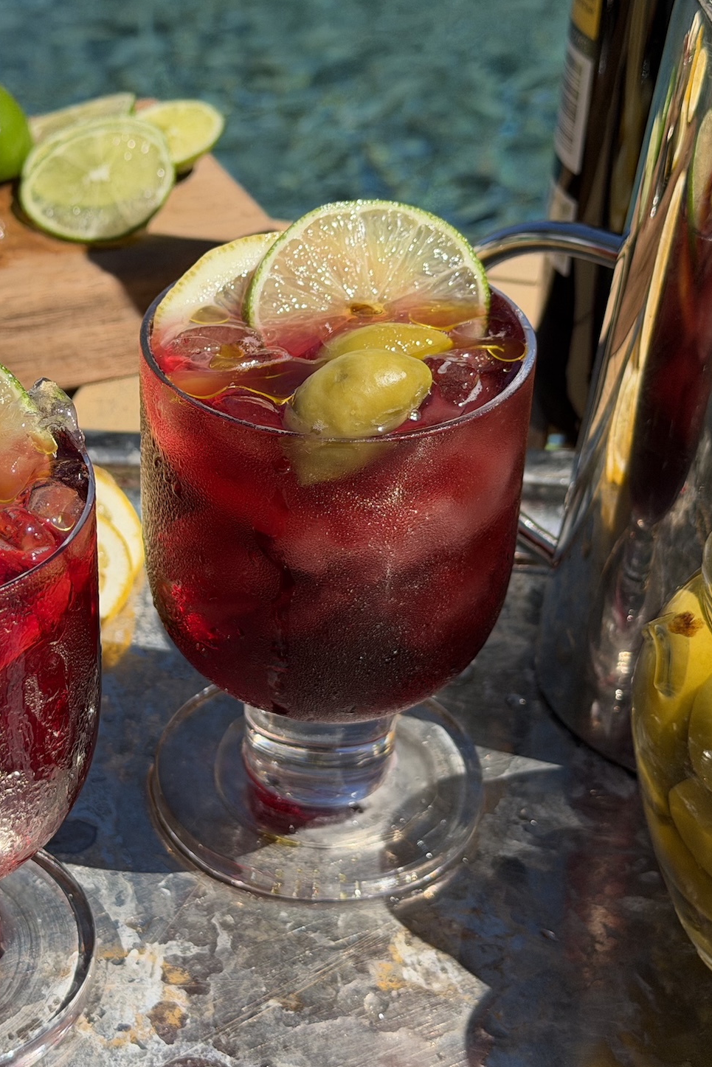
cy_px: 526
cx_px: 157
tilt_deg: -34.7
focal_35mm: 69
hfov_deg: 19.6
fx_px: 2046
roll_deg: +0.6
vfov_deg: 29.2
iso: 80
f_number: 1.78
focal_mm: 6.76
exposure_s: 1/6536
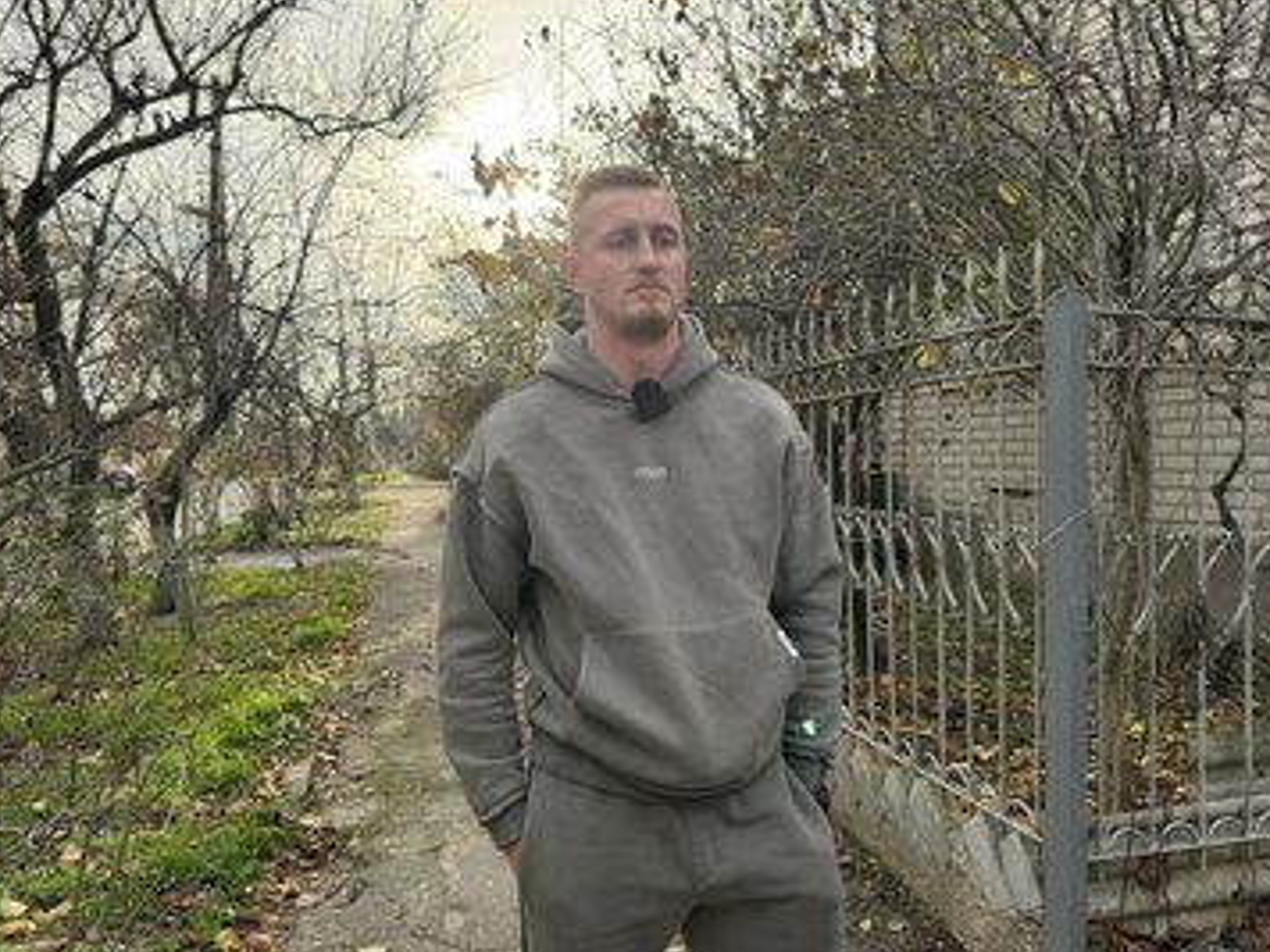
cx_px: 664
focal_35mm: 27
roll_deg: -0.1
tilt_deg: -0.2
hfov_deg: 65.3
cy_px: 460
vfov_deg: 51.3
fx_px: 991
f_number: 1.78
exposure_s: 1/1010
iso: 80
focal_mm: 6.76
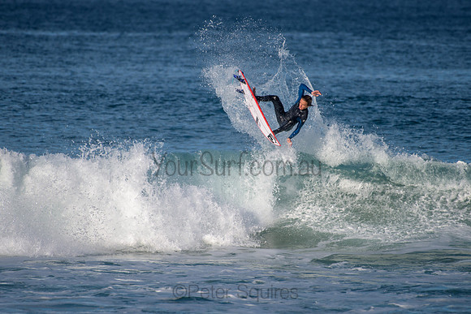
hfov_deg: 3.4
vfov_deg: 2.2
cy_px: 153
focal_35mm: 613
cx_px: 242
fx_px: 8025
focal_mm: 500
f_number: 5.6
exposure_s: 1/2000
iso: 160
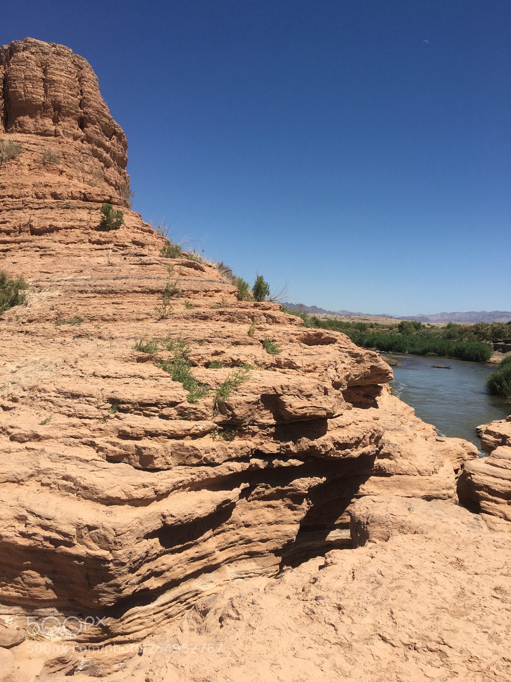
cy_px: 341
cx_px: 256
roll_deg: -2.6
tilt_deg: -2.2
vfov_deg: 61.7
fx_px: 571
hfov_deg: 48.2
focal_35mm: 29
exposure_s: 1/2481
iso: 25
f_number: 2.2
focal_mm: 4.15
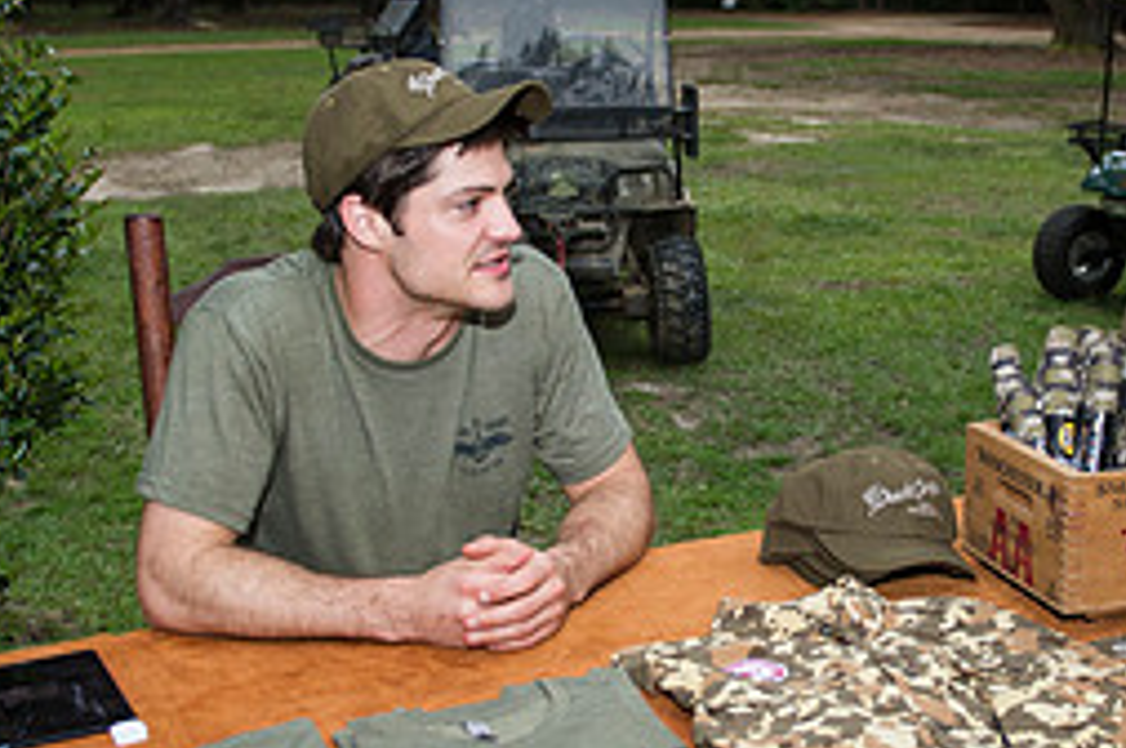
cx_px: 792
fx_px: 1718
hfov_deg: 35.7
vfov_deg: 24.5
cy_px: 405
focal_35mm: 55
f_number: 3.2
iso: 800
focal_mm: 24
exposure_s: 1/200
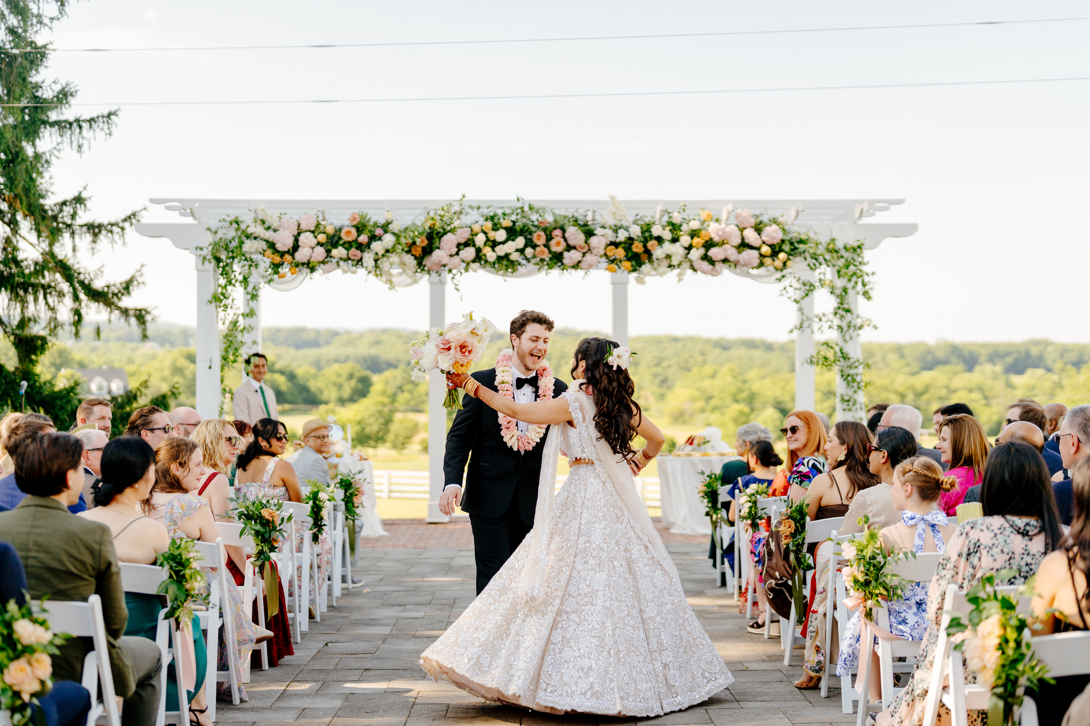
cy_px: 363
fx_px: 1514
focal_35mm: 50
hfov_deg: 39.6
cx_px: 545
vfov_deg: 27.0
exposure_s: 1/4000
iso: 320
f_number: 1.6
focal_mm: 50
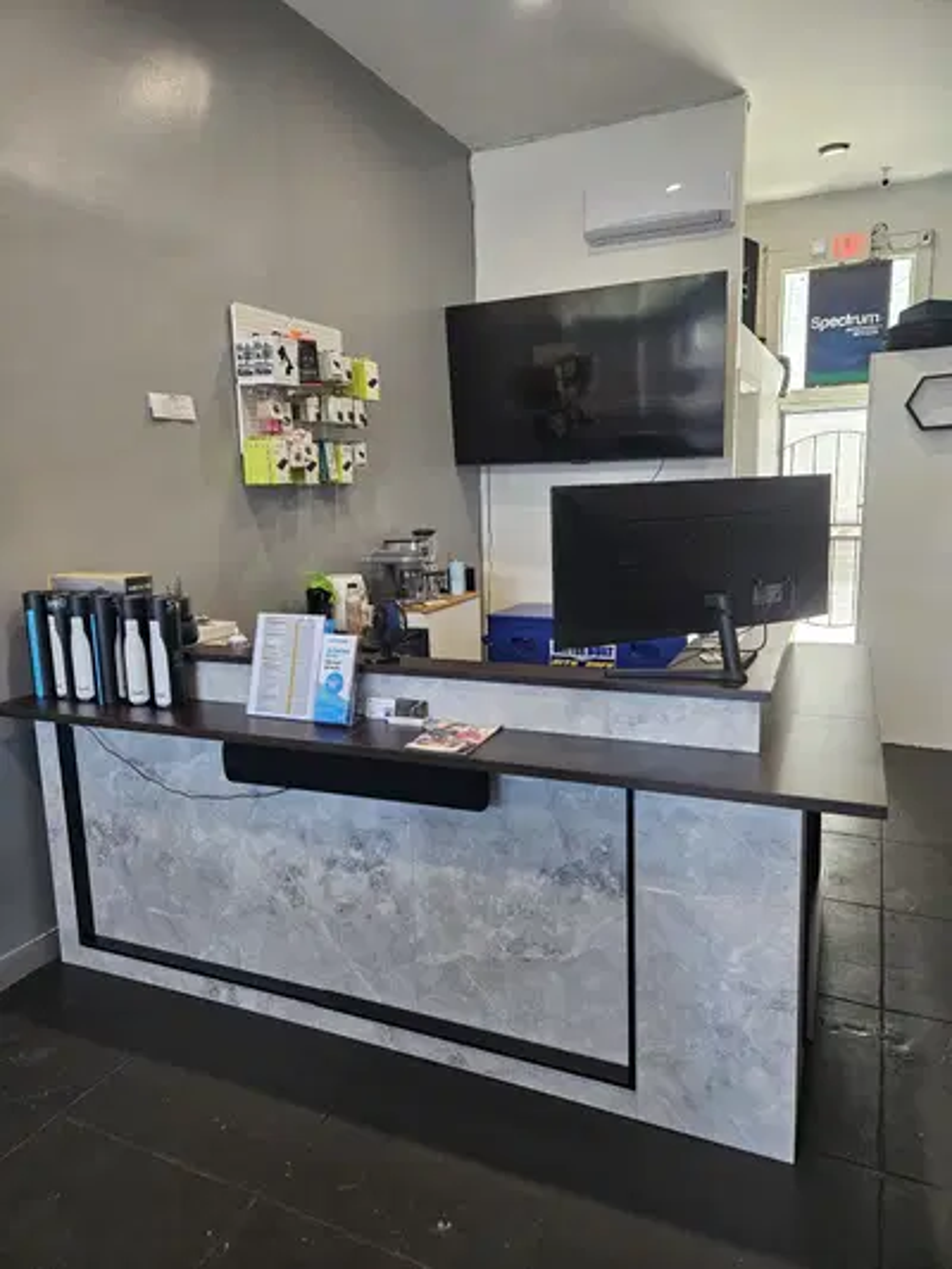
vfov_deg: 73.9
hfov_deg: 58.9
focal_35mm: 23
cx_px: 476
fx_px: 843
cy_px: 634
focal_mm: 5.4
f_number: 1.8
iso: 250
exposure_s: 1/120
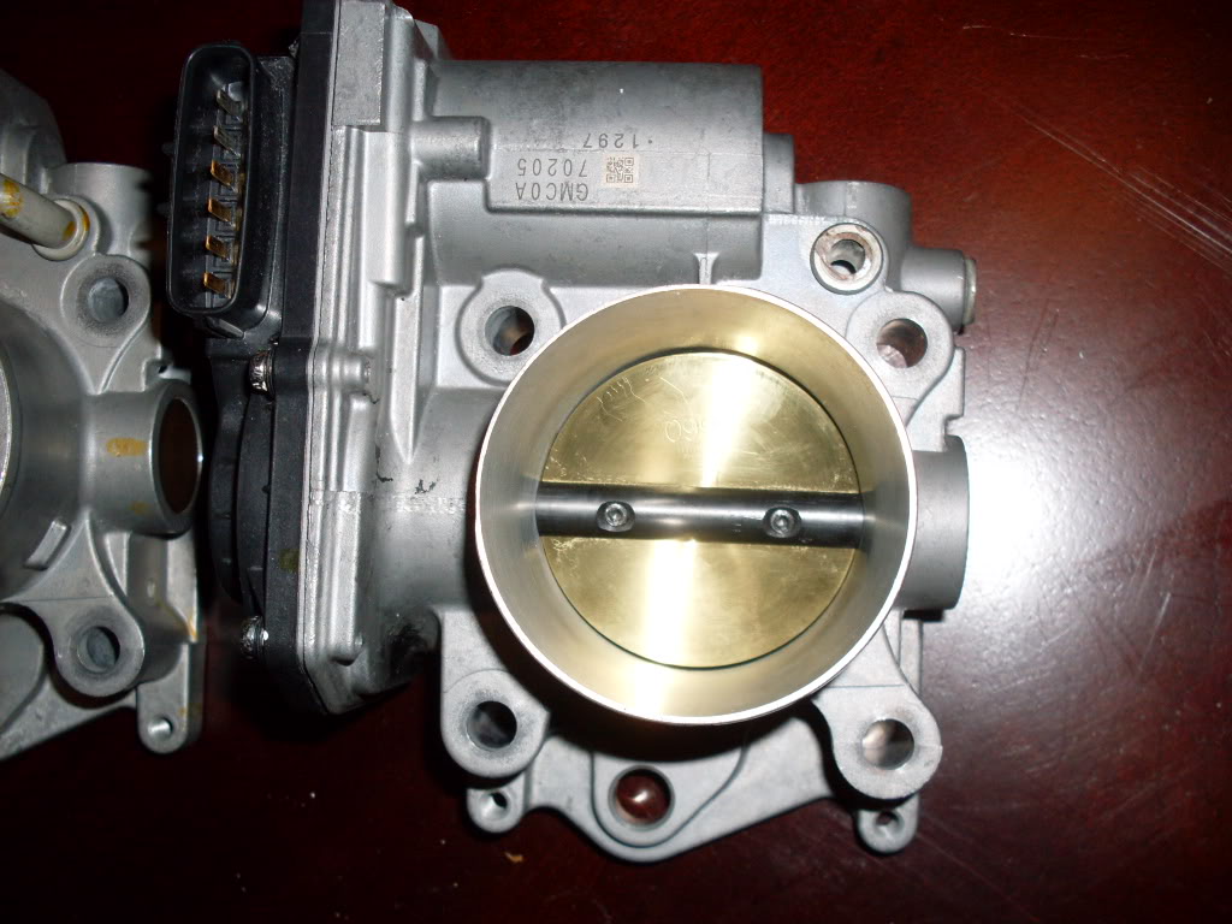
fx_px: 1352
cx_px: 616
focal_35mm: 38
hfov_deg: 49.0
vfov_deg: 37.7
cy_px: 462
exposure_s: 1/45
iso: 100
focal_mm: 6.3
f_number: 2.8
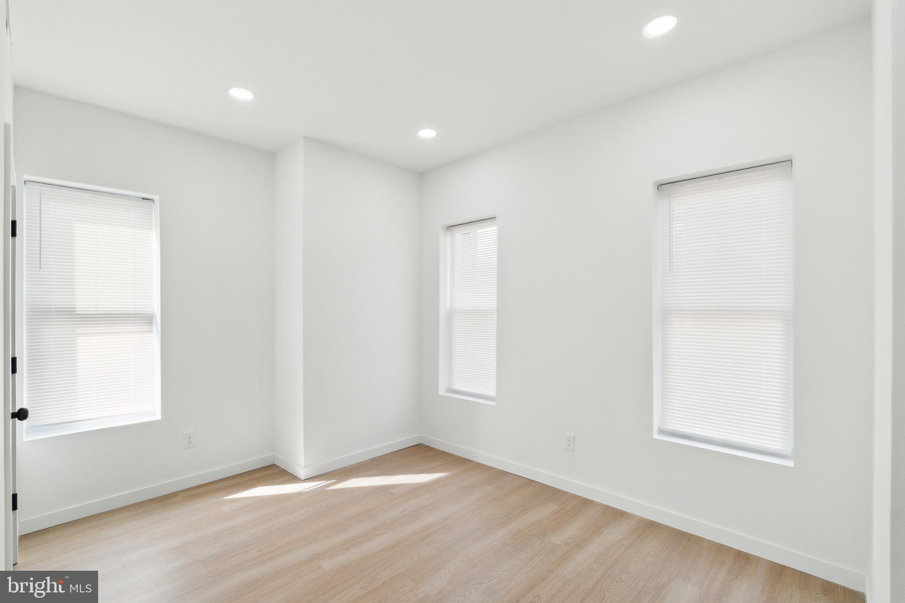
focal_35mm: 16
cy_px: 302
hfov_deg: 96.7
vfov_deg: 73.7
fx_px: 402
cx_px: 452
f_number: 6.3
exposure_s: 1/160
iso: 1250
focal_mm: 16
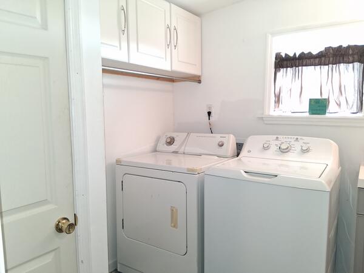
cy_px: 136
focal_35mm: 26
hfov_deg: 67.3
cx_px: 182
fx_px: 273
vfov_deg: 53.1
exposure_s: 1/60
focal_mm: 3.98
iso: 500
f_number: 1.8
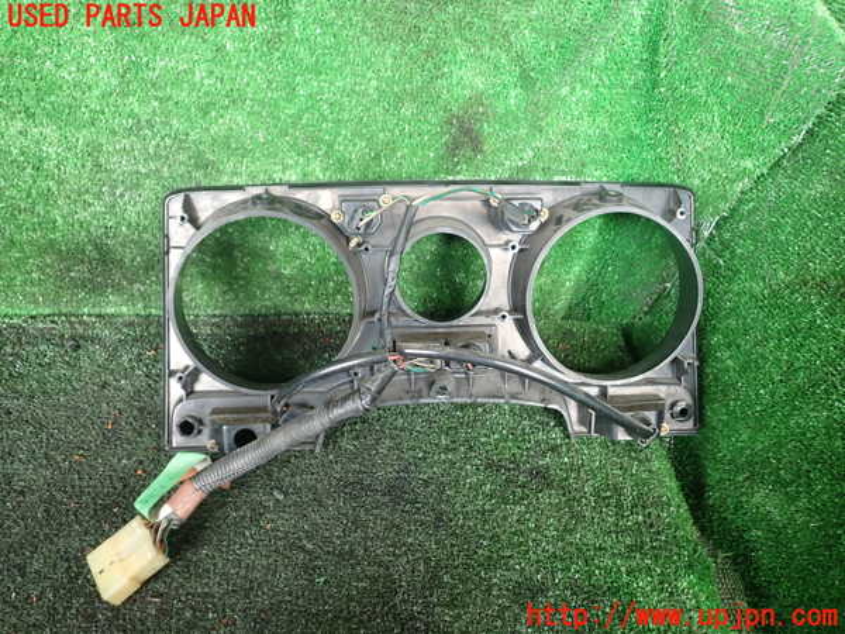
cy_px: 317
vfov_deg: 46.8
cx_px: 422
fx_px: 732
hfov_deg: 60.0
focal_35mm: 30
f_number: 2.3
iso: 200
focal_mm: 5.4
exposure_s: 1/50
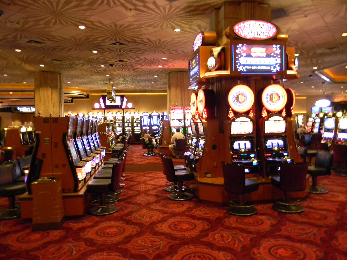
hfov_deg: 63.4
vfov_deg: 49.7
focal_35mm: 28
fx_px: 281
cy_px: 130
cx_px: 174
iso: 400
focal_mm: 5
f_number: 3.5
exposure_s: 1/5.1
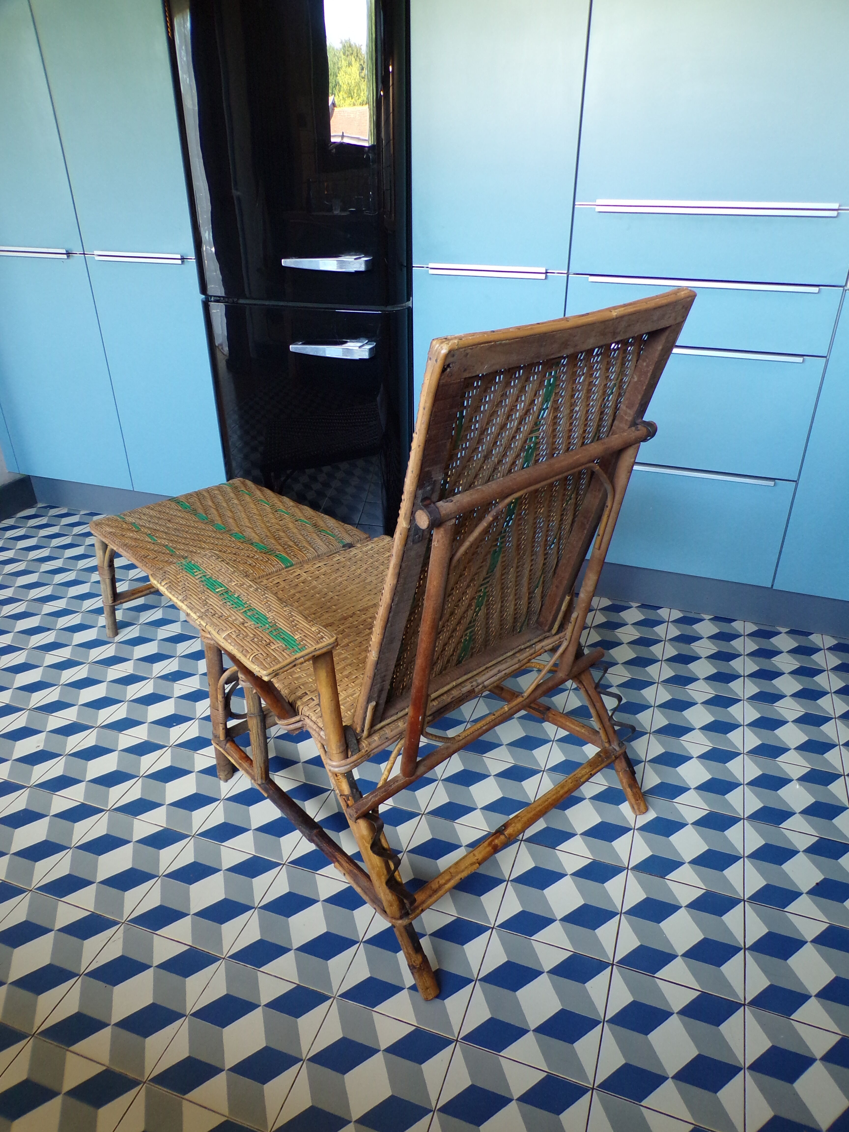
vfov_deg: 71.6
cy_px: 566
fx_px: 785
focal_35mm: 24
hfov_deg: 56.8
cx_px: 424
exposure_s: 1/17
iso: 200
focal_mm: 4.3
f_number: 3
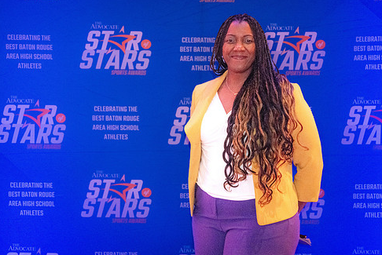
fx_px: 658
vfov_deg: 22.0
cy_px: 124
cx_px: 188
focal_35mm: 62
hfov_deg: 32.4
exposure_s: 1/125
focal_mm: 52
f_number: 2.8
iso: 5600
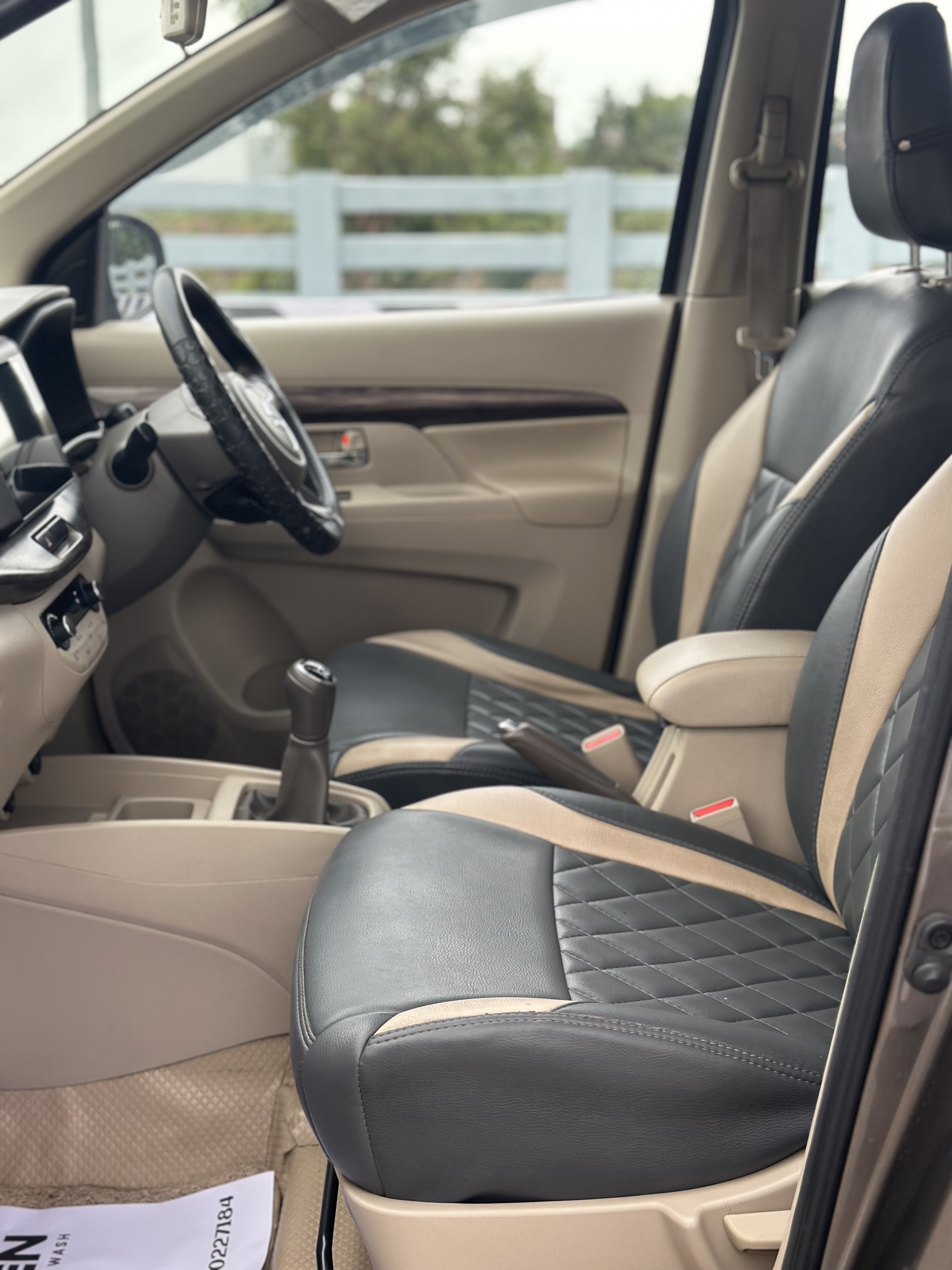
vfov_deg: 39.7
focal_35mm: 48
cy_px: 635
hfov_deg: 30.3
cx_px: 476
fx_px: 1760
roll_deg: +0.2
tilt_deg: -13.4
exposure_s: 1/173
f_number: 1.78
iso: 80
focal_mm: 6.86
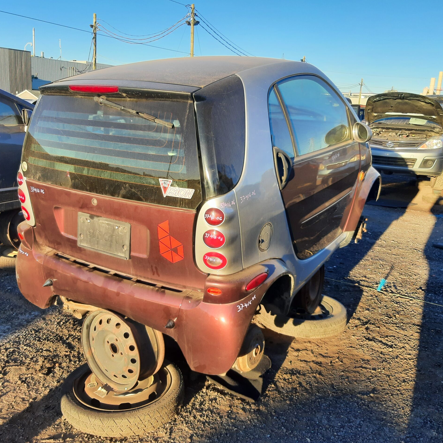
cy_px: 219
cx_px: 203
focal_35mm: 31
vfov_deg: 52.5
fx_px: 449
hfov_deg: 52.5
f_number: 1.7
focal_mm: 3.92
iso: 40
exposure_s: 1/426
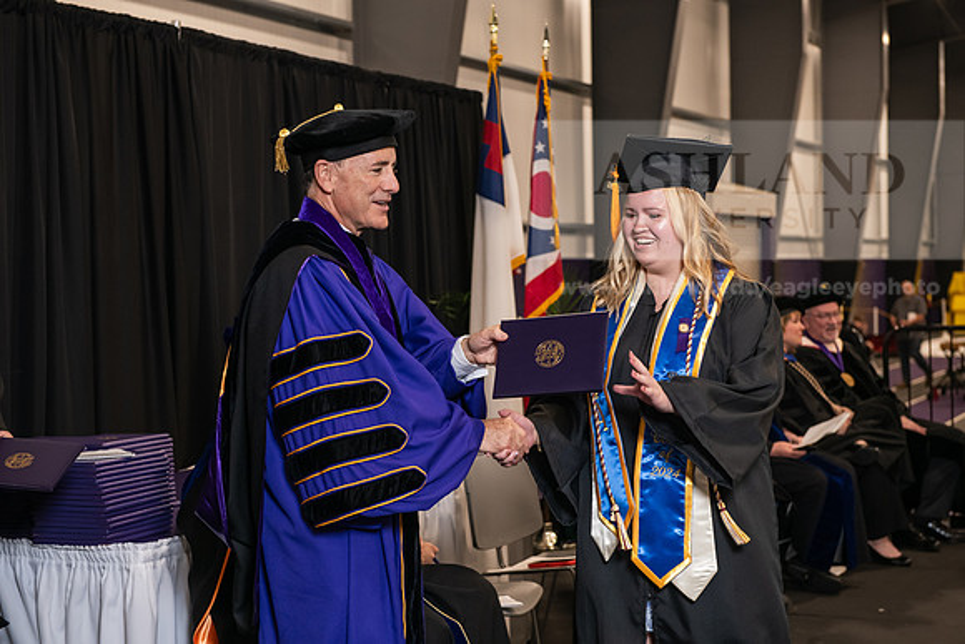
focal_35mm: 66
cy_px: 322
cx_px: 482
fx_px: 1769
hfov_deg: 30.5
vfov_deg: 20.6
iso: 1600
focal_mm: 66
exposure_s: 1/125
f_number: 5
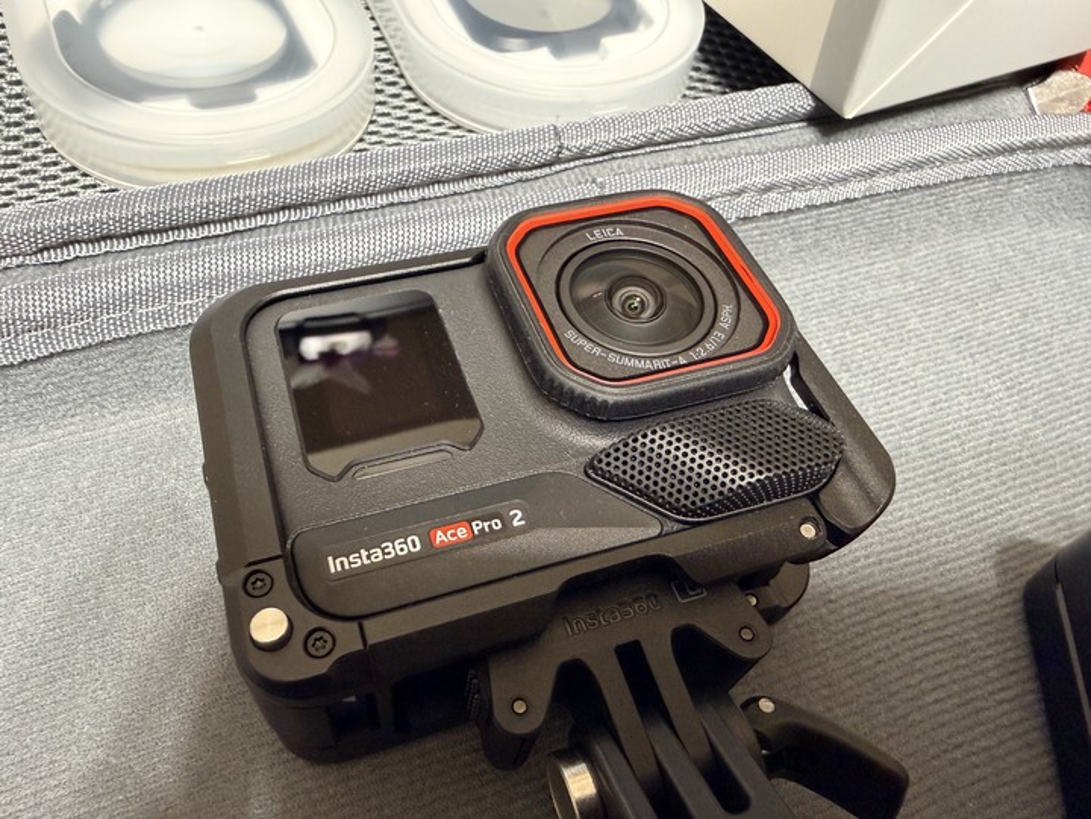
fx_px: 756
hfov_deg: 71.6
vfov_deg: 56.8
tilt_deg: -52.3
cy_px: 410
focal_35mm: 24
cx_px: 546
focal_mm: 2.22
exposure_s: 1/60
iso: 320
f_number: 2.2
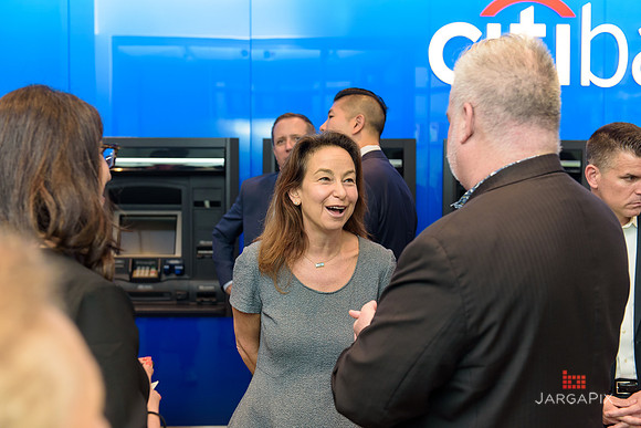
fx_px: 890
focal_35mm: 50
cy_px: 214
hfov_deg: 39.6
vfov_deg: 27.0
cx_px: 320
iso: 1000
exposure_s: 1/250
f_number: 3.2
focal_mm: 50
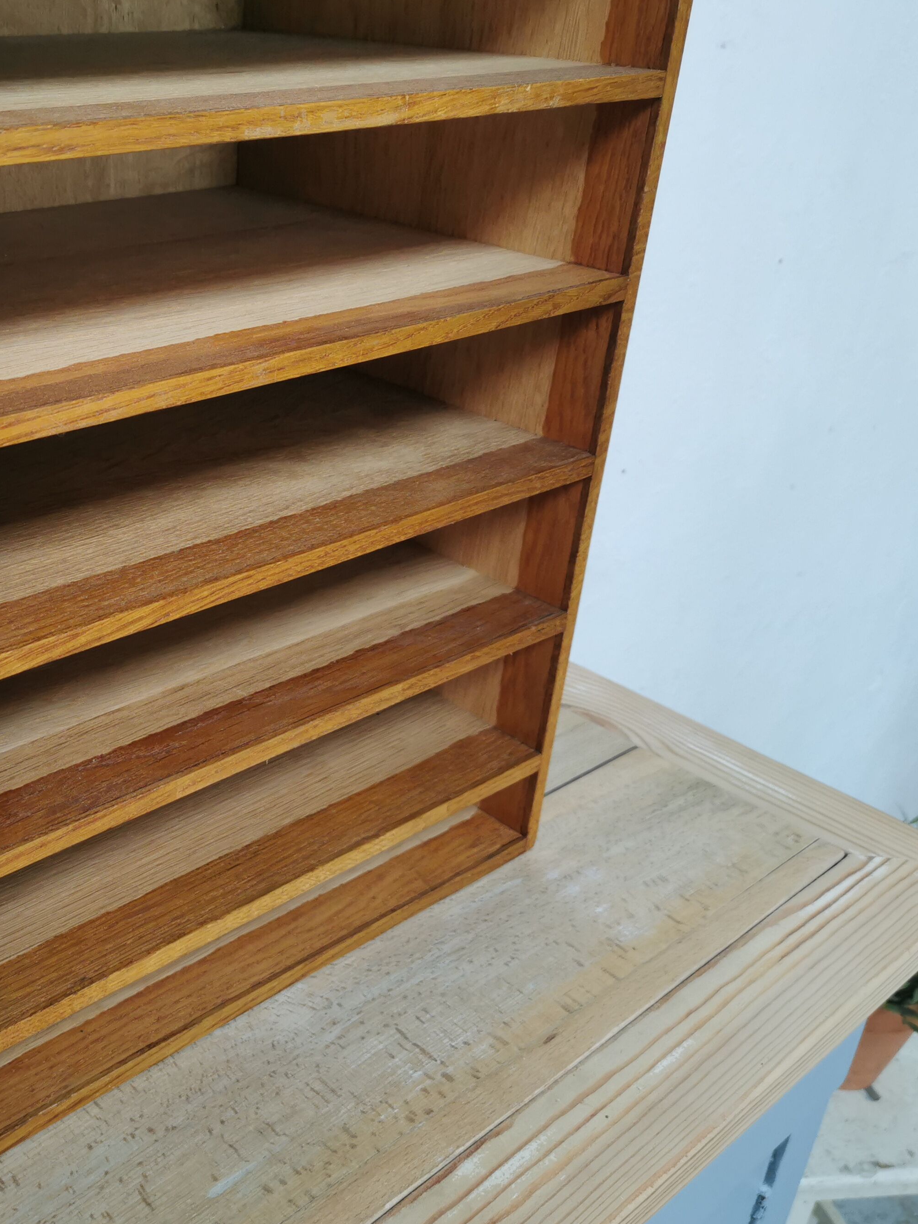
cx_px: 160
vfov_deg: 50.1
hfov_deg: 37.1
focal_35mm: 37
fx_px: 1308
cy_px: 603
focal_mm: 5.58
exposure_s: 1/100
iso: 125
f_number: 1.8
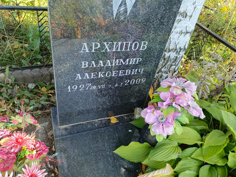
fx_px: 170
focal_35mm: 25
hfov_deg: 69.4
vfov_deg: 54.9
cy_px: 88
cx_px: 118
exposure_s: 1/130
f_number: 1.69
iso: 112
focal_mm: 4.76
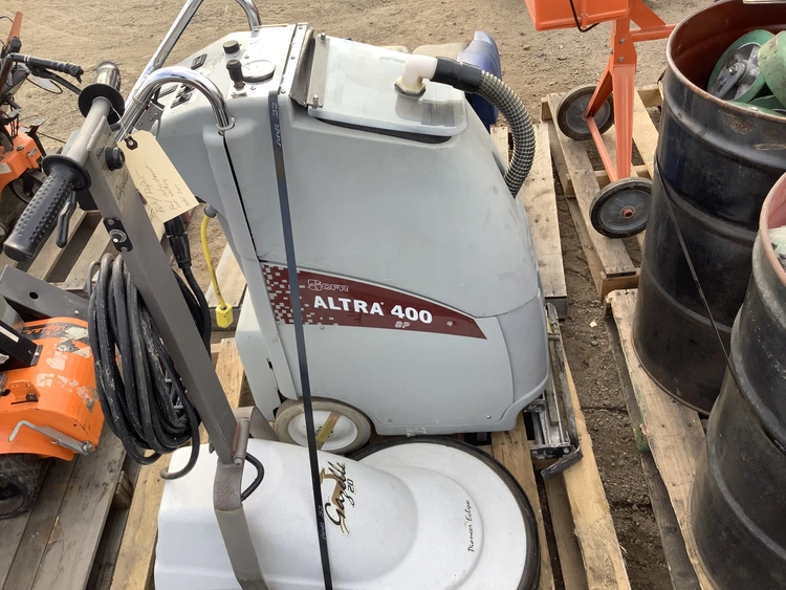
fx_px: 704
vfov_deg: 45.5
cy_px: 295
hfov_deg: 58.3
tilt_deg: -45.1
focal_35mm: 31
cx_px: 393
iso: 25
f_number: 2.4
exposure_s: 1/223
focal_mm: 3.3
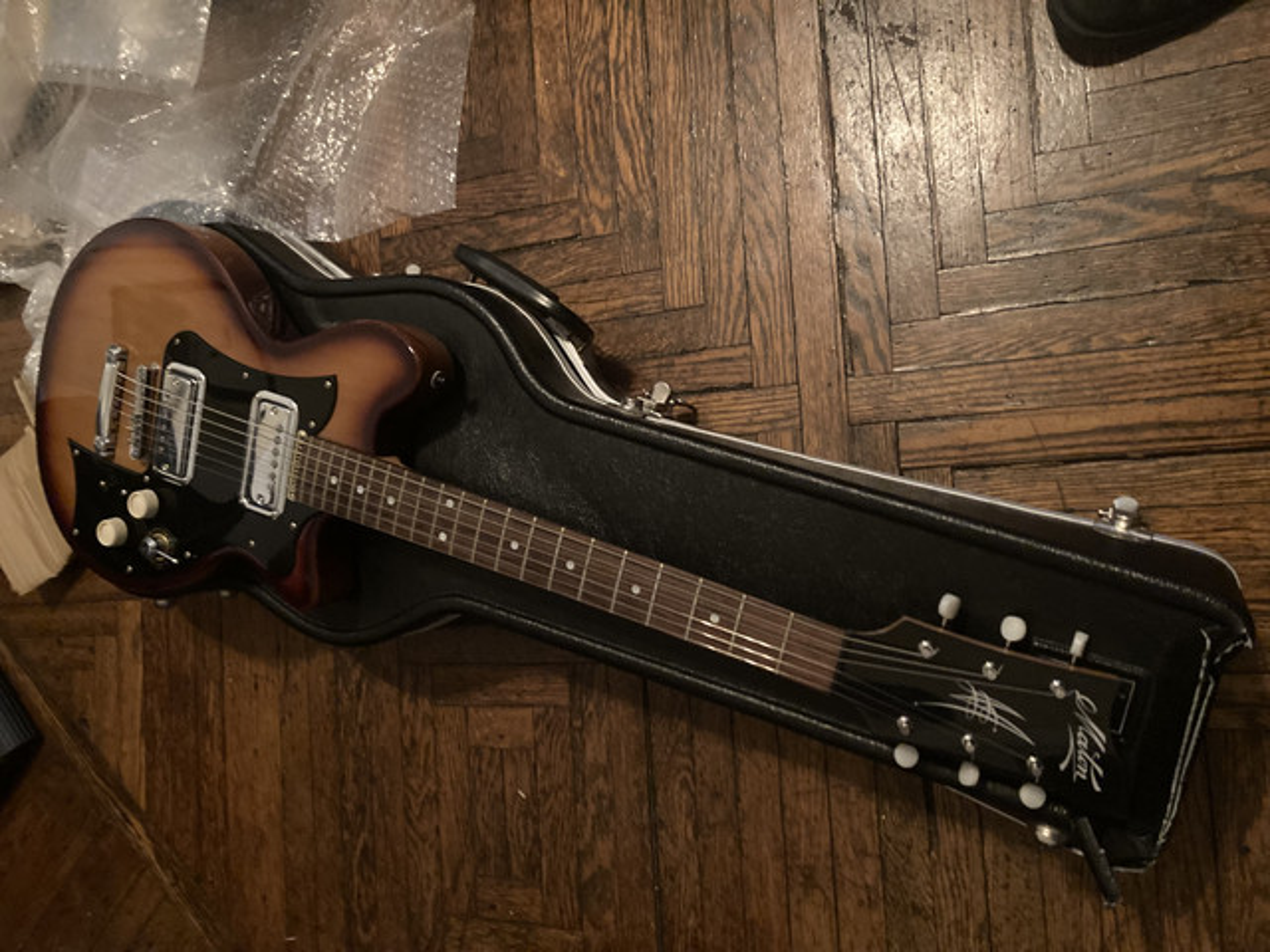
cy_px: 476
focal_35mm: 28
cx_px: 635
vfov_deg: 49.7
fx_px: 1027
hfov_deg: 63.4
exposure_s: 1/15
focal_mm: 3.99
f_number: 1.8
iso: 800
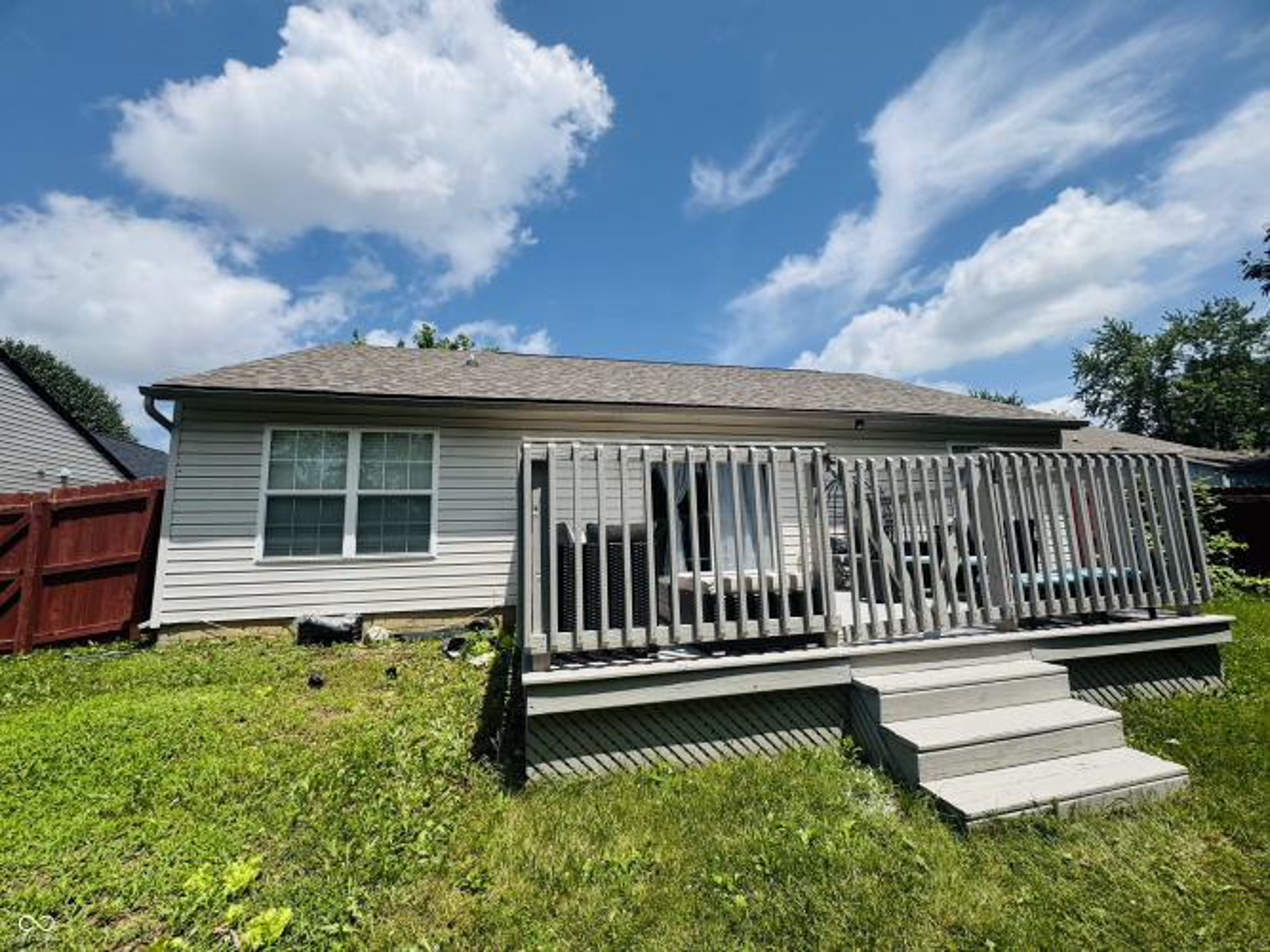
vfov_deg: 85.7
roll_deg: +1.6
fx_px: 514
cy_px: 476
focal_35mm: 14
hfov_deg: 102.1
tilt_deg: +8.6
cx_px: 635
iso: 50
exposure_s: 1/2083
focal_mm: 2.22
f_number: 2.2
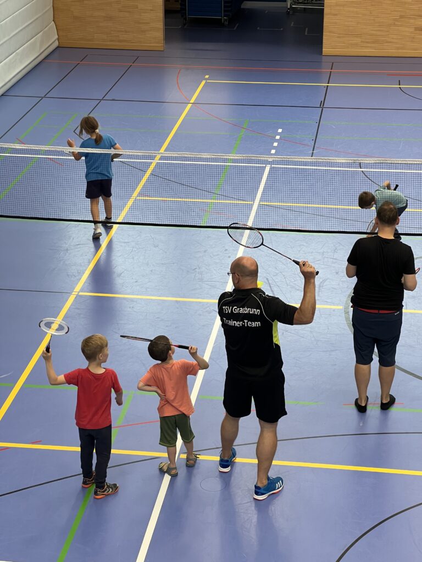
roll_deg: +0.4
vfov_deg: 25.3
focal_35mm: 77
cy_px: 281
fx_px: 1252
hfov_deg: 19.1
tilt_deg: -22.7
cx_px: 211
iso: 160
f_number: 2.8
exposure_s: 1/99
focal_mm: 9
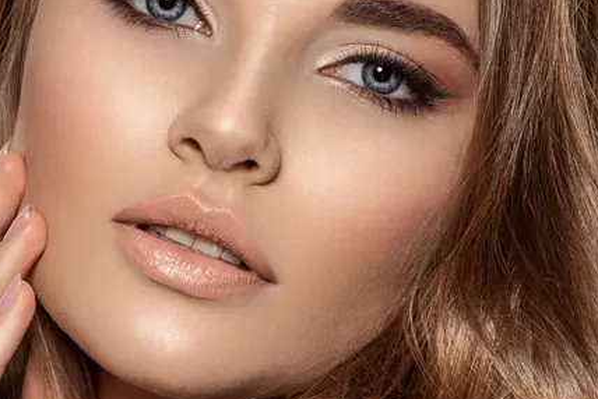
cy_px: 227
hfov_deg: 5.1
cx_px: 176
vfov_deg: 3.4
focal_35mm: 401
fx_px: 6665
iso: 200
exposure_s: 1/125
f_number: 19
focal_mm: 300
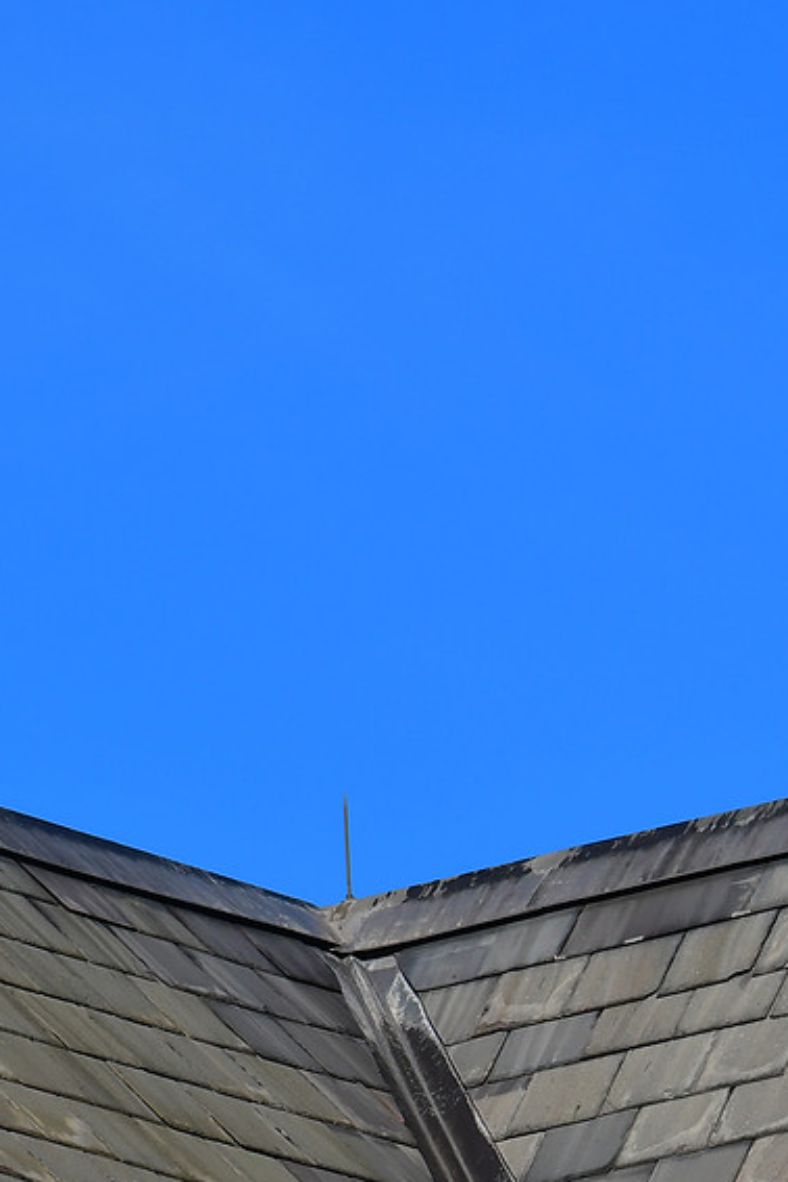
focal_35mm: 741
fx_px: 24328
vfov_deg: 2.8
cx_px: 673
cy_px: 1361
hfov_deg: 1.9
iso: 200
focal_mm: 195
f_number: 11
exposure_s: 1/400
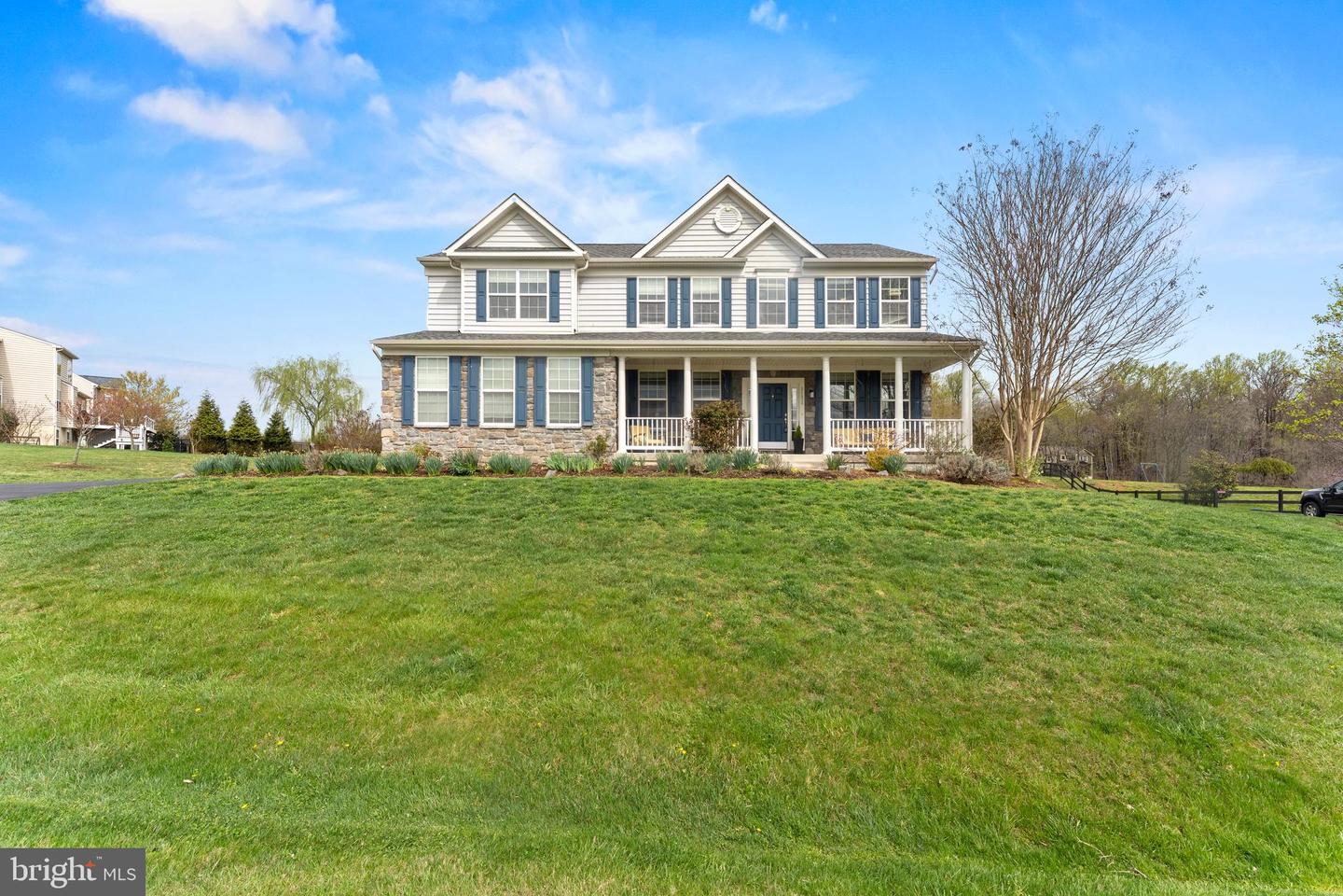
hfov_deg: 104.3
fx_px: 522
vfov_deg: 81.2
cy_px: 448
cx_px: 672
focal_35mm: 14
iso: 320
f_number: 8
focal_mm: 14
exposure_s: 1/250
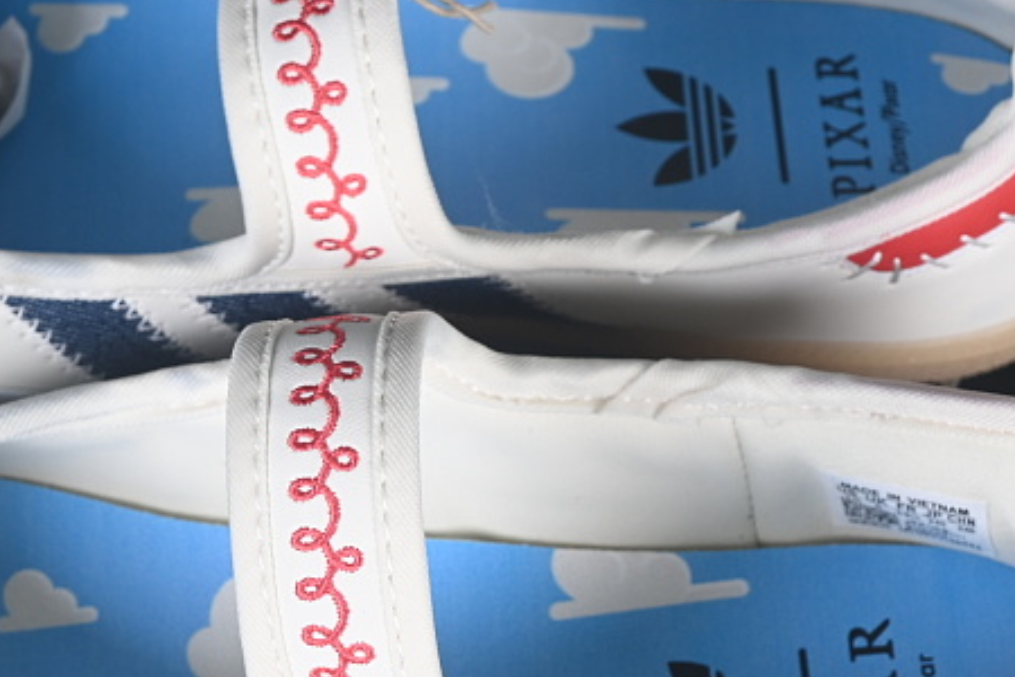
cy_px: 422
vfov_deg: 7.6
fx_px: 5075
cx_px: 323
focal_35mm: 180
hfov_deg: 11.4
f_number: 7.1
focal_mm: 50
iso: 160
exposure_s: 1/80
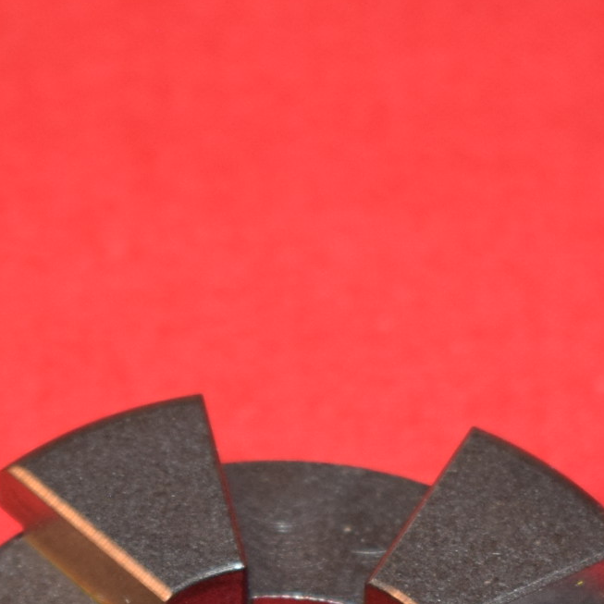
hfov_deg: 7.9
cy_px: 809
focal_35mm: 222
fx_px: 4382
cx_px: 266
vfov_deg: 7.8
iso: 400
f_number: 5.6
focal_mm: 38
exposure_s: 1/30
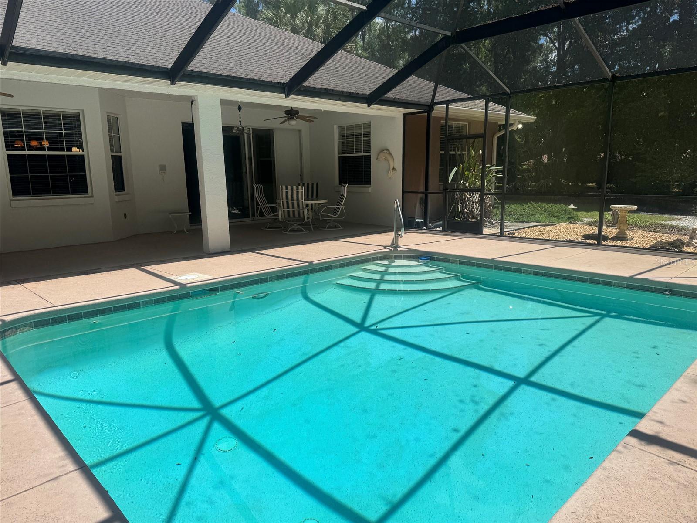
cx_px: 348
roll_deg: +1.2
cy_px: 262
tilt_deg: -10.5
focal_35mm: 24
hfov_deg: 71.6
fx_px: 483
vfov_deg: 56.8
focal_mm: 6.76
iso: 80
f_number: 1.78
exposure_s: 1/4310
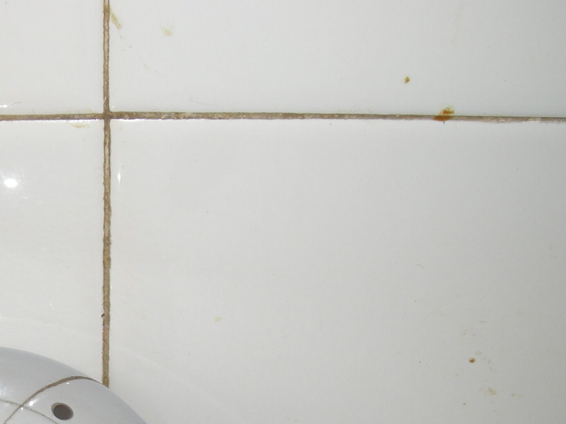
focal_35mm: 78
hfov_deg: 24.2
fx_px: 1276
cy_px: 403
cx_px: 39
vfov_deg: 18.5
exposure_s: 1/52
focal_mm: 5.7
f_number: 2.8
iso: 50
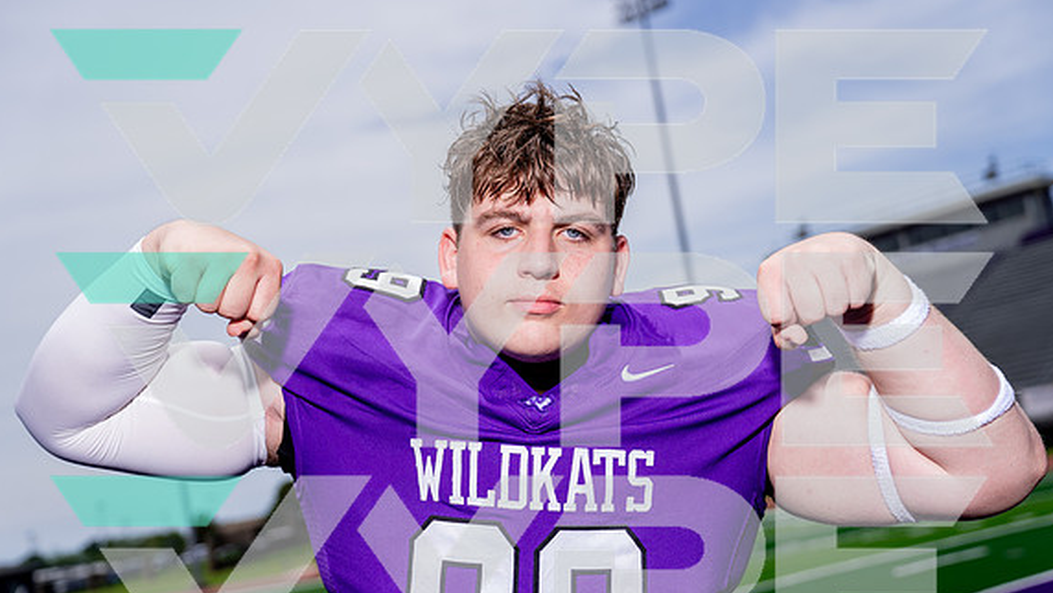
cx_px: 525
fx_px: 1564
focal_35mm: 56
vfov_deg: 21.4
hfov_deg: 37.2
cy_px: 351
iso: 100
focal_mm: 52
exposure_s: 1/1250
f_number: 4
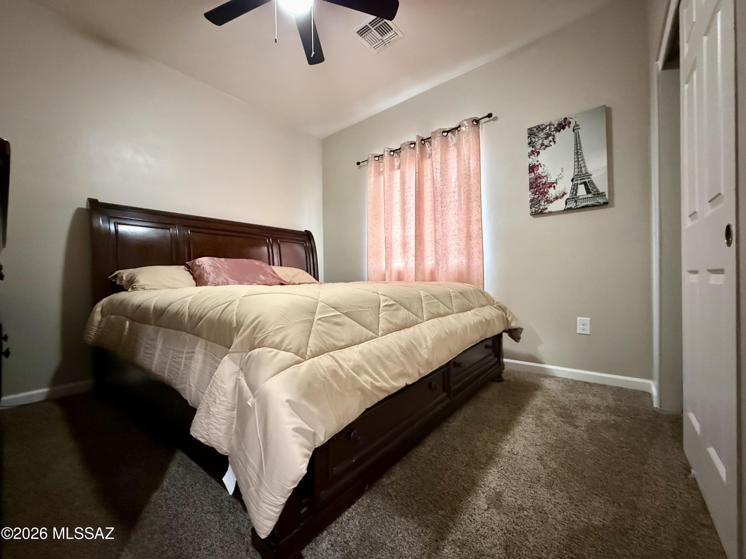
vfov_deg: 85.7
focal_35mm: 14
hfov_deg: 102.1
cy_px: 280
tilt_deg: -0.5
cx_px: 373
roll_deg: +1.0
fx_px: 302
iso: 1250
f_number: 2.2
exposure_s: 1/30
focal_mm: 2.22
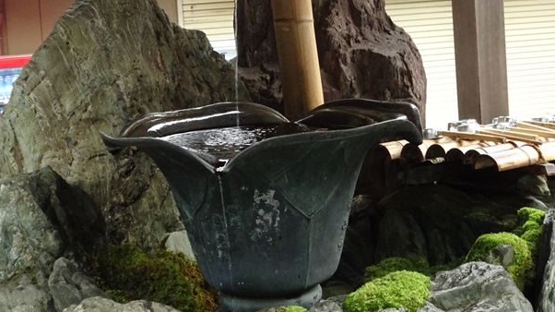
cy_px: 104
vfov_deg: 16.9
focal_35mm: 71
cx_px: 252
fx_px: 1044
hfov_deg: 29.7
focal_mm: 9.52
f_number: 4.5
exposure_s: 1/60
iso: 800
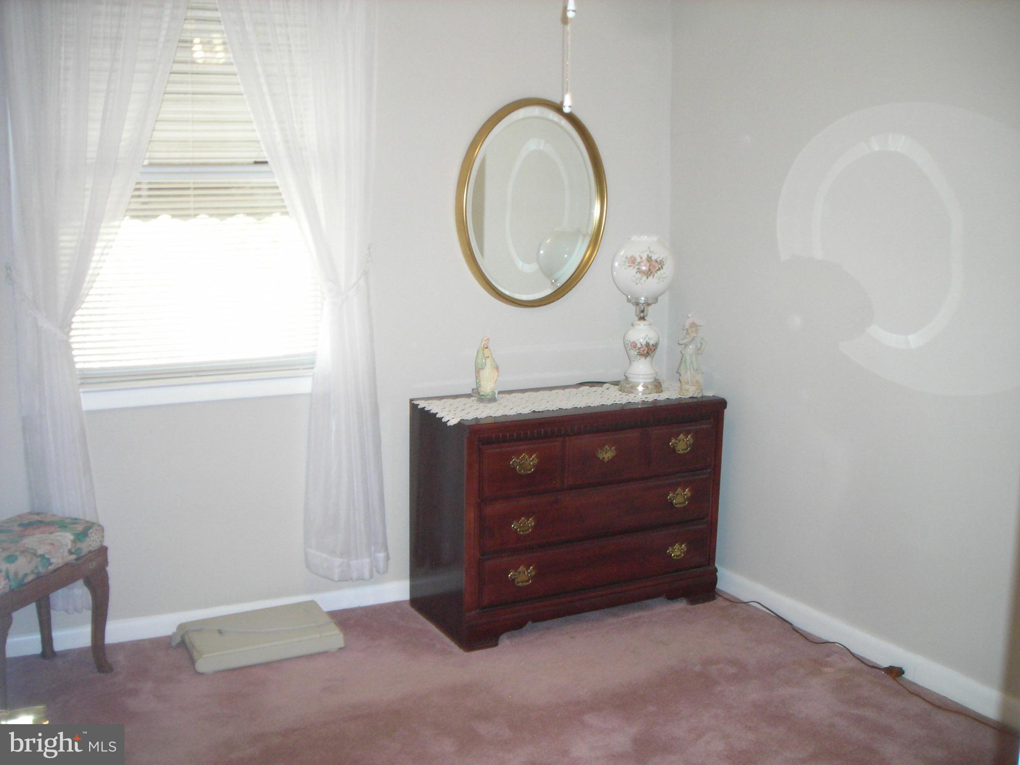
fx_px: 1120
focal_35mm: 38
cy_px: 382
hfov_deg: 49.0
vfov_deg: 37.7
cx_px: 510
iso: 200
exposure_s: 1/19.6
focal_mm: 6.3
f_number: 3.2
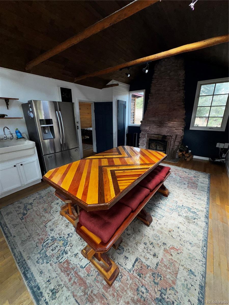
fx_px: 123
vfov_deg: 102.1
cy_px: 152
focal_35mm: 14
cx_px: 114
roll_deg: -0.1
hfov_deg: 85.7
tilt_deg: -17.5
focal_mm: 2.22
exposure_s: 1/91
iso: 80
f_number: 2.2
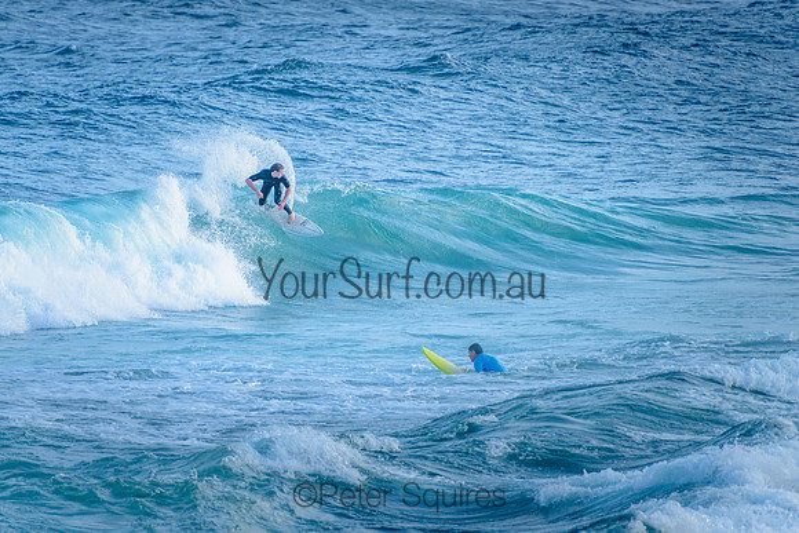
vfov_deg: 2.8
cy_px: 208
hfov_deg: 4.2
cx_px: 402
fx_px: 10891
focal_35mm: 491
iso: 450
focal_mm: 400
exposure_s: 1/1250
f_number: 5.6
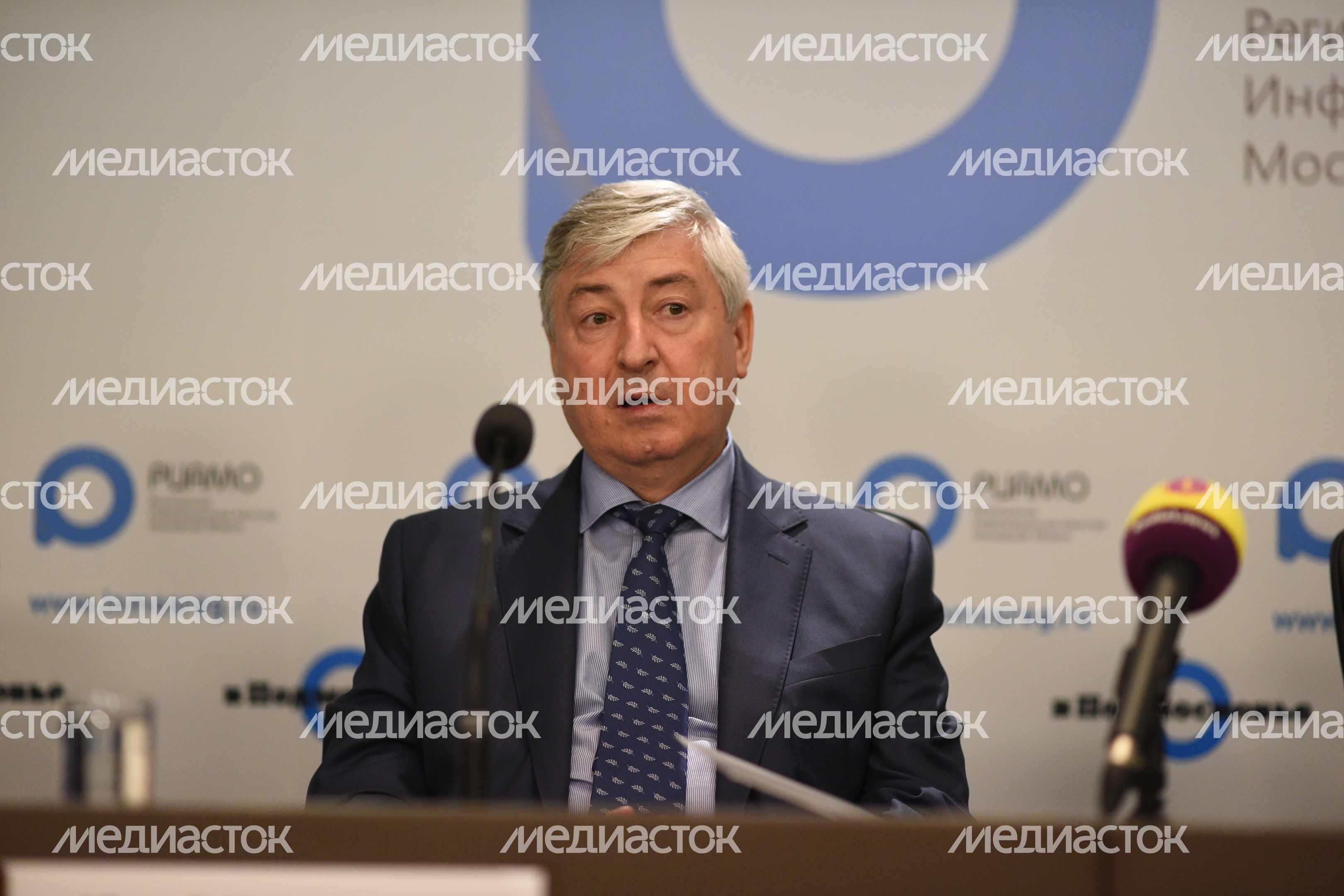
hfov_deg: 23.9
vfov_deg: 16.1
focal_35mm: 85
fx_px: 3173
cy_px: 448
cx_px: 672
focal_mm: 85
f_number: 2.2
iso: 1600
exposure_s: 1/1000
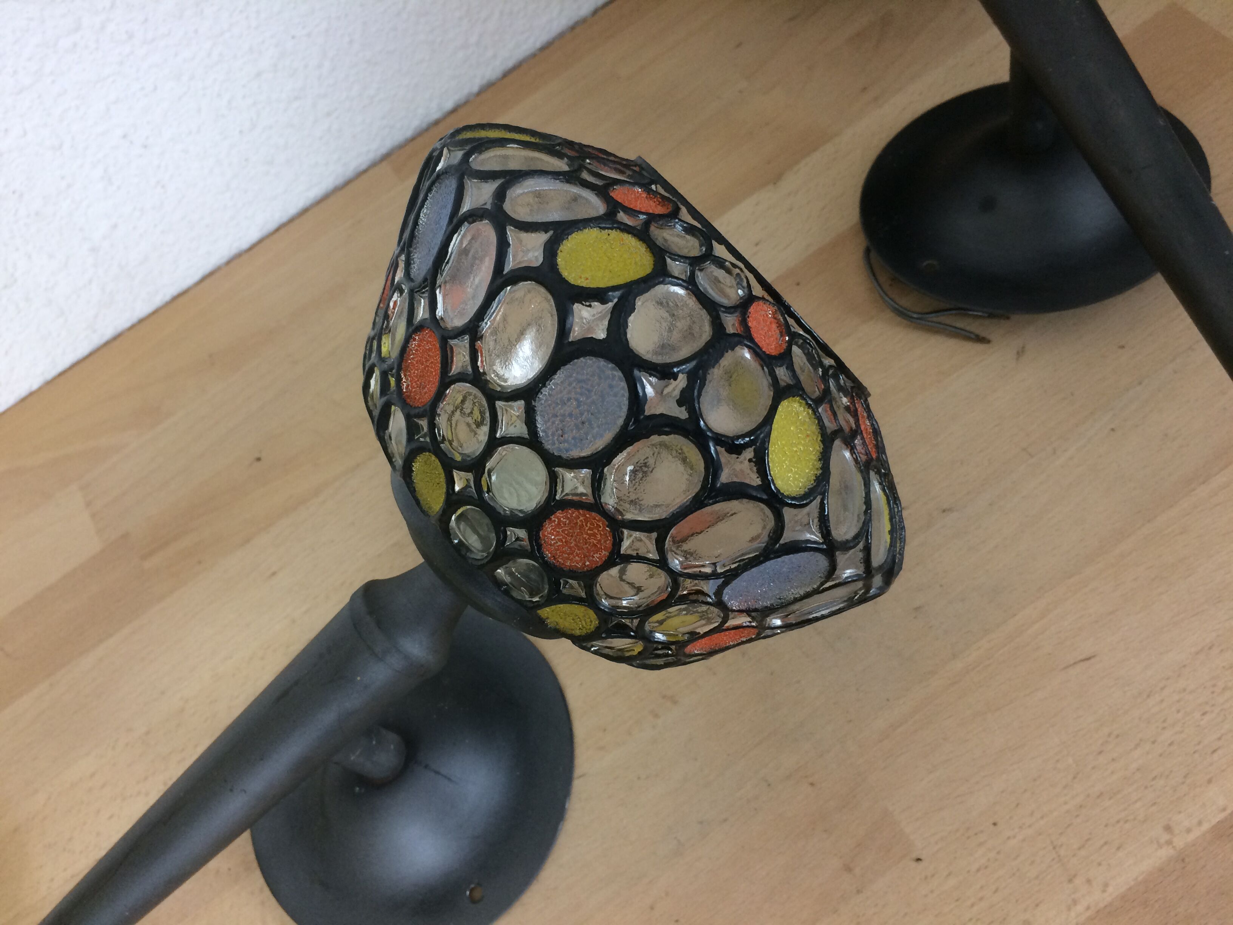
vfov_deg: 48.2
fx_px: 1033
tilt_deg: -61.1
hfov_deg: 61.7
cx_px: 616
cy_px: 462
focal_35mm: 29
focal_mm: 4.15
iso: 64
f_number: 2.2
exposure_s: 1/33
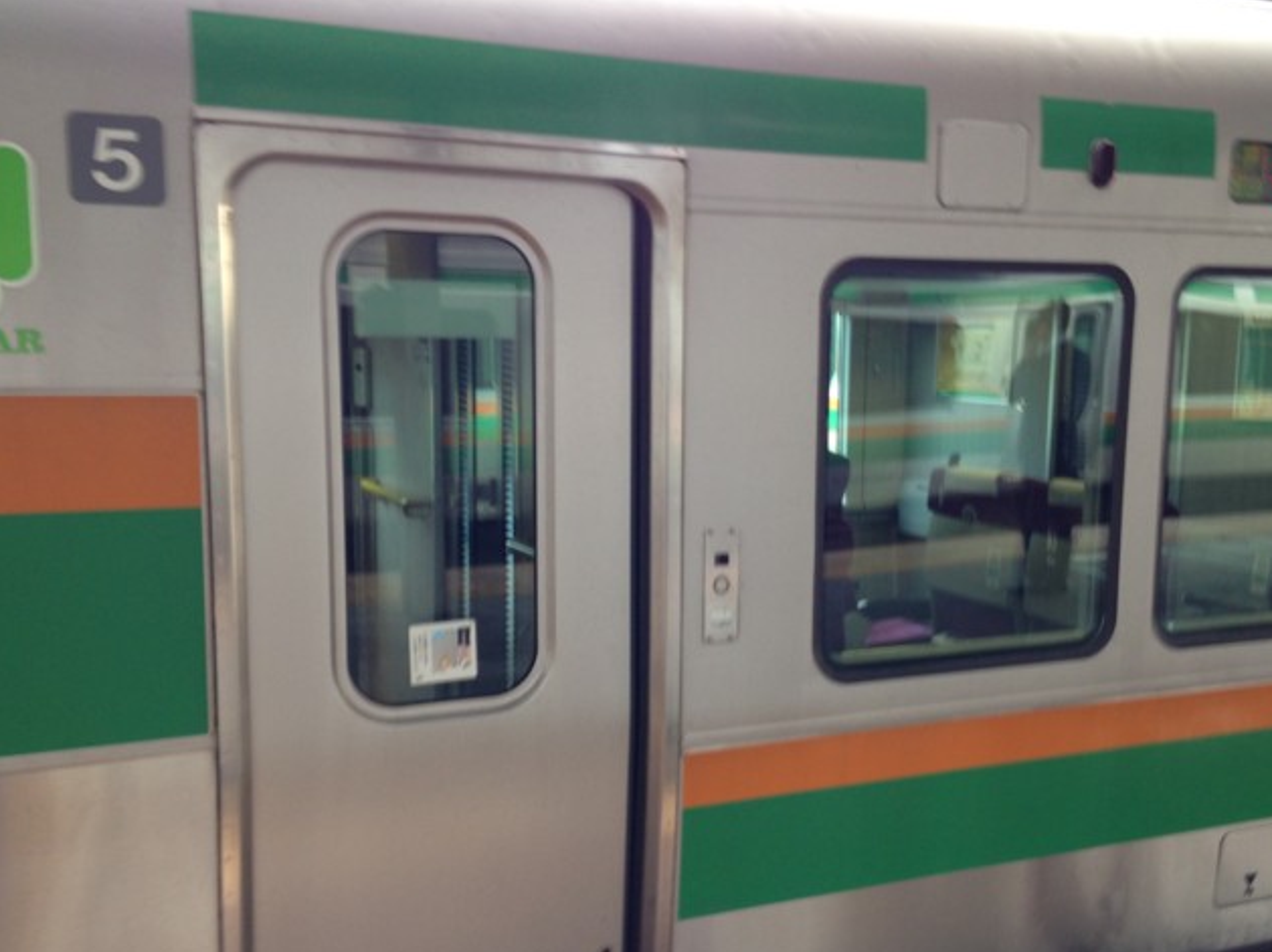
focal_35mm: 42
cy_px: 534
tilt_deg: -8.2
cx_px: 710
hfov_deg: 44.7
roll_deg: -1.5
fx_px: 1542
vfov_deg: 34.3
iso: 50
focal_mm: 4.12
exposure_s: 1/30
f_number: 2.4
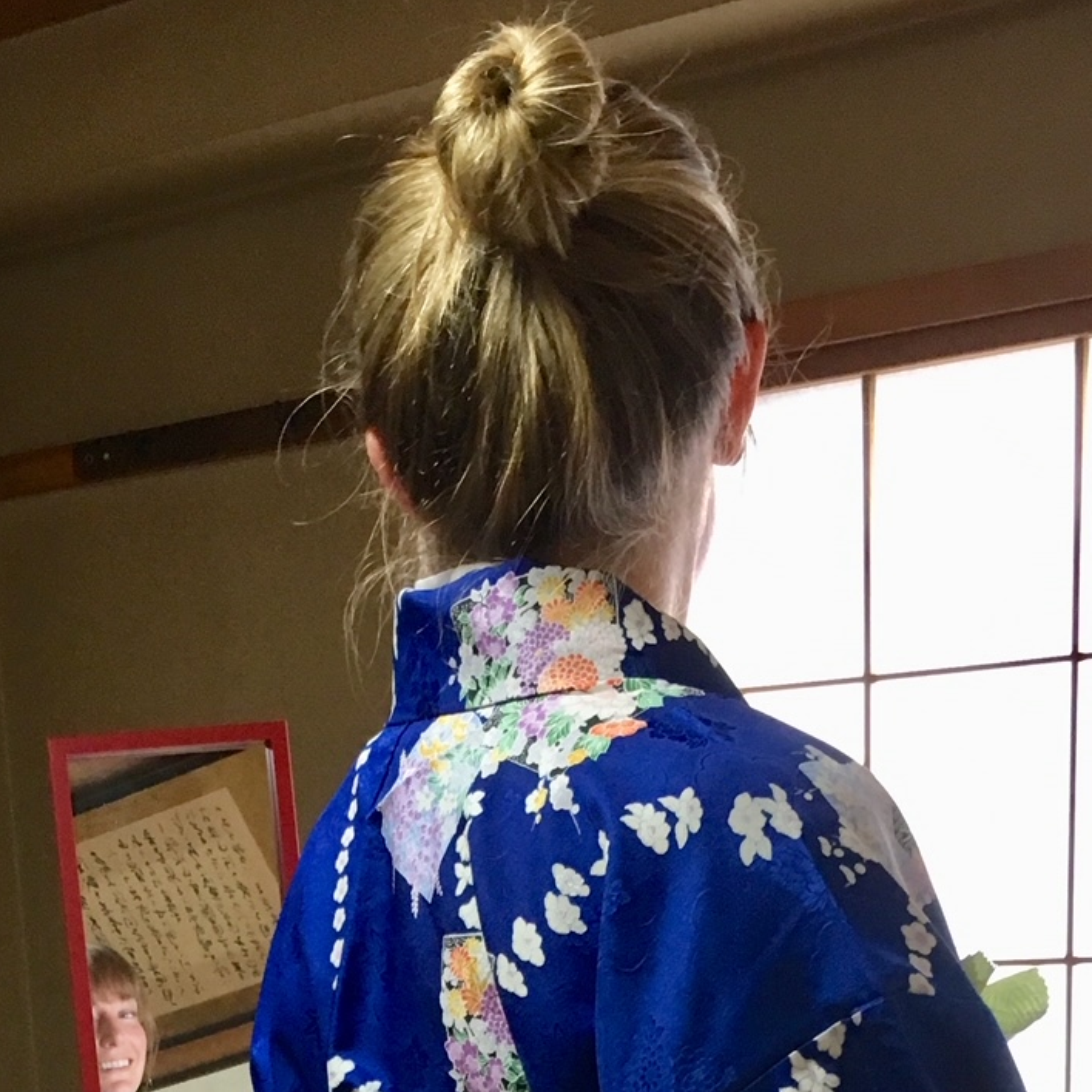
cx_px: 211
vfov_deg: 20.8
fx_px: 2605
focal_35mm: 73
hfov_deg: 23.3
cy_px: 1539
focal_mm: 4.15
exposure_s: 1/30
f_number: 2.2
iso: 100
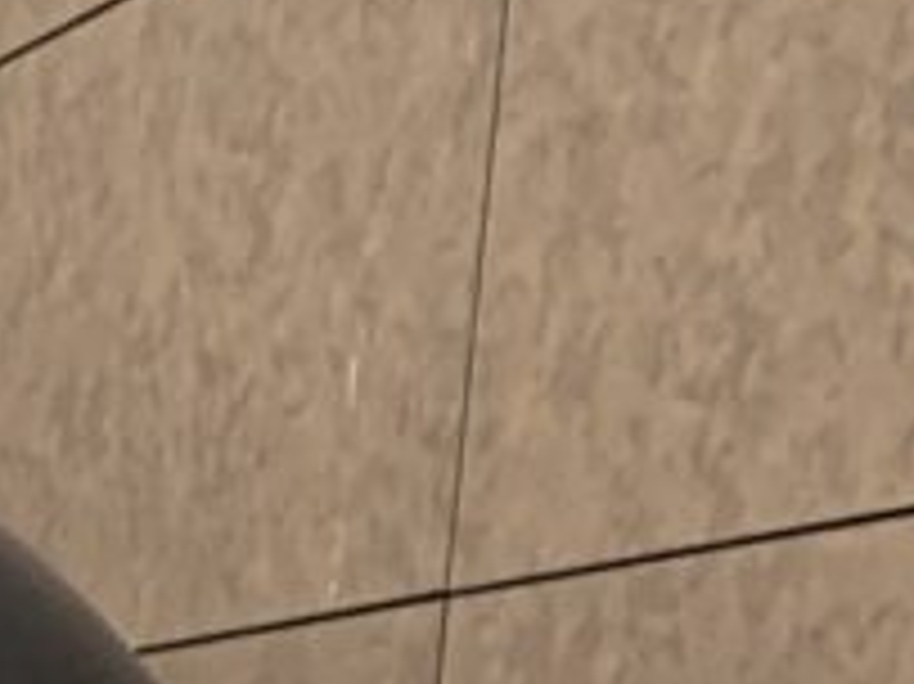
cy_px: 2308
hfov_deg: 8.4
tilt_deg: -14.4
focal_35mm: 197
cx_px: -1842
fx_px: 5199
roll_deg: -0.4
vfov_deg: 6.6
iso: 25
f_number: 1.8
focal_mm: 4.25
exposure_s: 1/212
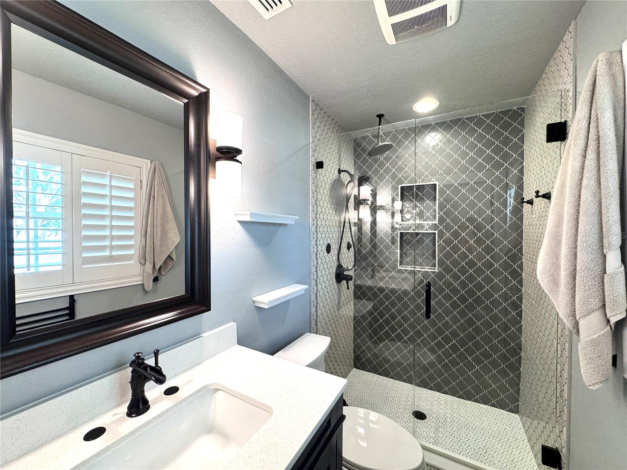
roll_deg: -0.5
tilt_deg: -2.0
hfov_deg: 102.1
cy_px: 235
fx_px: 254
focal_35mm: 14
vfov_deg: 85.7
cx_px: 314
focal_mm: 2.22
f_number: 2.2
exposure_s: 1/120
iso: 200
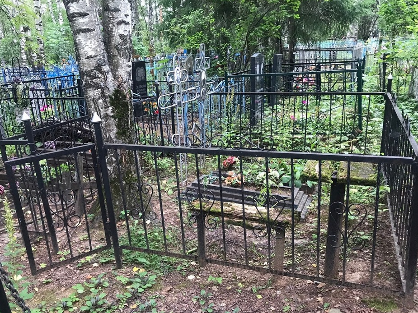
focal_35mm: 31
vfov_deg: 45.4
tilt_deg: -18.1
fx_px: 374
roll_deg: +1.7
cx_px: 209
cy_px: 170
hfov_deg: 58.3
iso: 40
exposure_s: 1/20
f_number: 1.8
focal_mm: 3.99
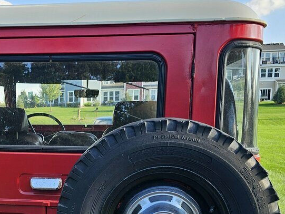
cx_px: 47
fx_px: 420
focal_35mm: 51
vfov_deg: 27.5
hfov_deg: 35.9
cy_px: 195
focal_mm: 6.3
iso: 12
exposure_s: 1/120
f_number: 1.7
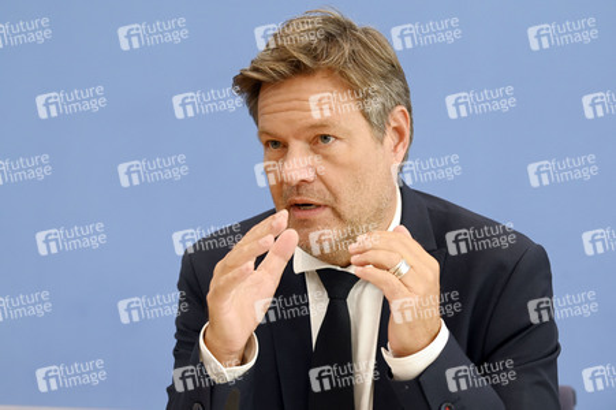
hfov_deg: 17.1
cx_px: 308
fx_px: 2052
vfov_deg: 11.4
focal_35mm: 120
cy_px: 205
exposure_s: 1/1000
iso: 3200
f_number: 5
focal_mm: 120
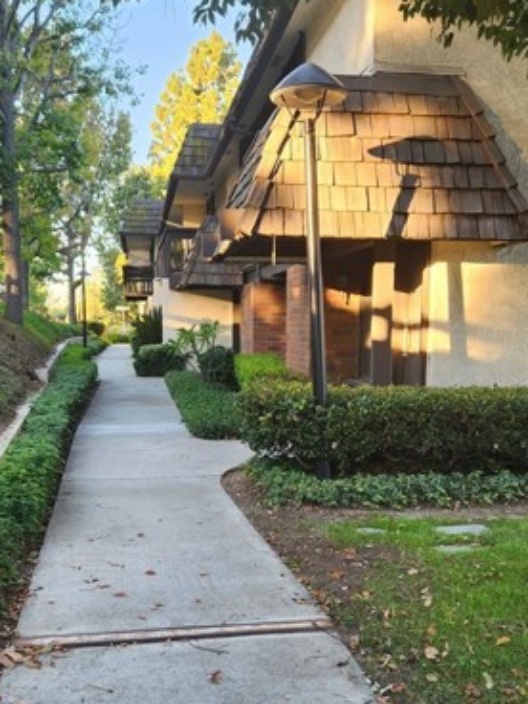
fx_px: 813
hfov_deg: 36.0
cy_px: 451
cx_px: 260
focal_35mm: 40
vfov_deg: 46.3
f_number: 1.8
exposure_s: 1/180
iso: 64
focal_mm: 5.4
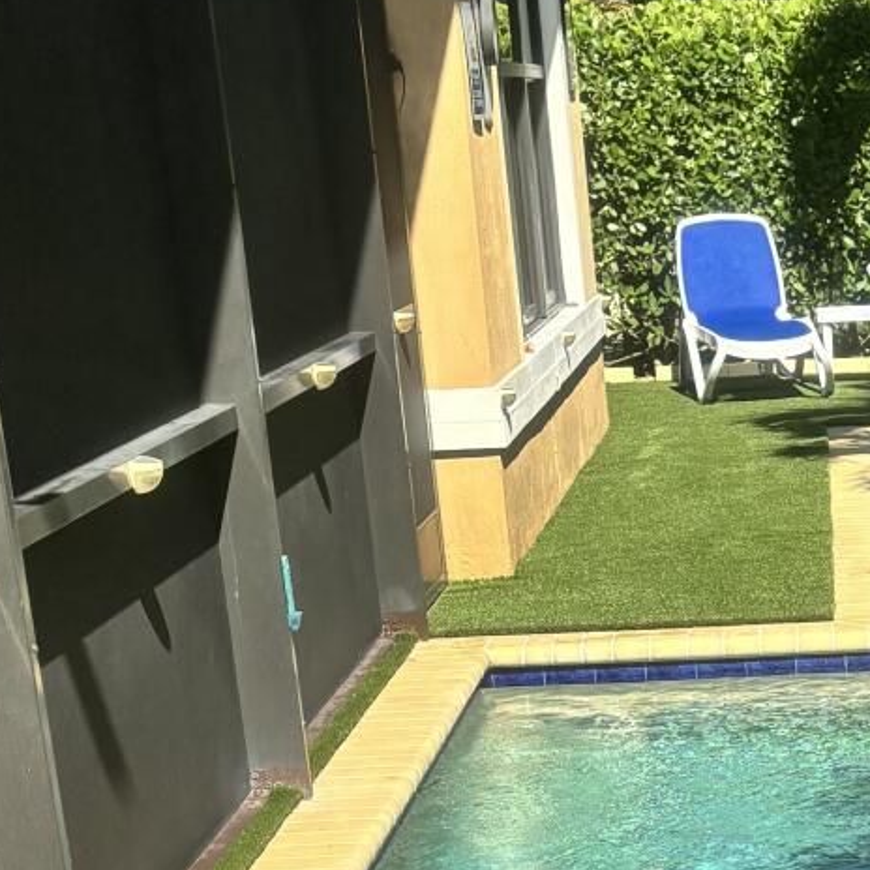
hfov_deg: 16.7
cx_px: 1080
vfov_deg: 16.8
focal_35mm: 99
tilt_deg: -18.2
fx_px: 2815
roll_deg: +1.1
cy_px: 1039
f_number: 1.6
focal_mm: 5.96
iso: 50
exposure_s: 1/3413
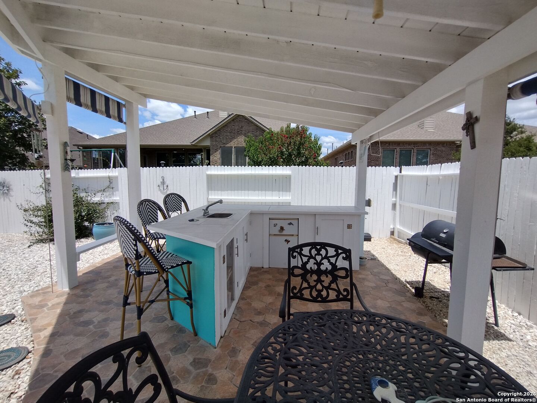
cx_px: 268
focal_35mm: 16
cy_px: 202
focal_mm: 1.66
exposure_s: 1/1122
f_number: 2.2
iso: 100
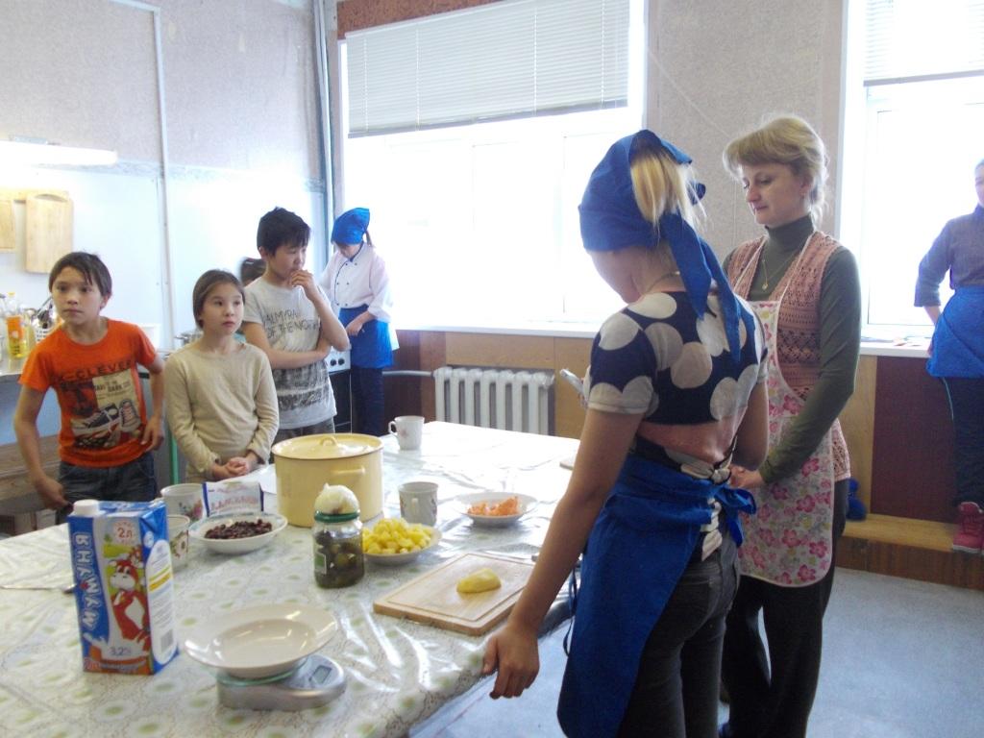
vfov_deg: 49.7
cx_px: 492
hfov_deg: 63.4
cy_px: 369
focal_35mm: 28
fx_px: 796
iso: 125
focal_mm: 4
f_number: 2.7
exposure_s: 1/25
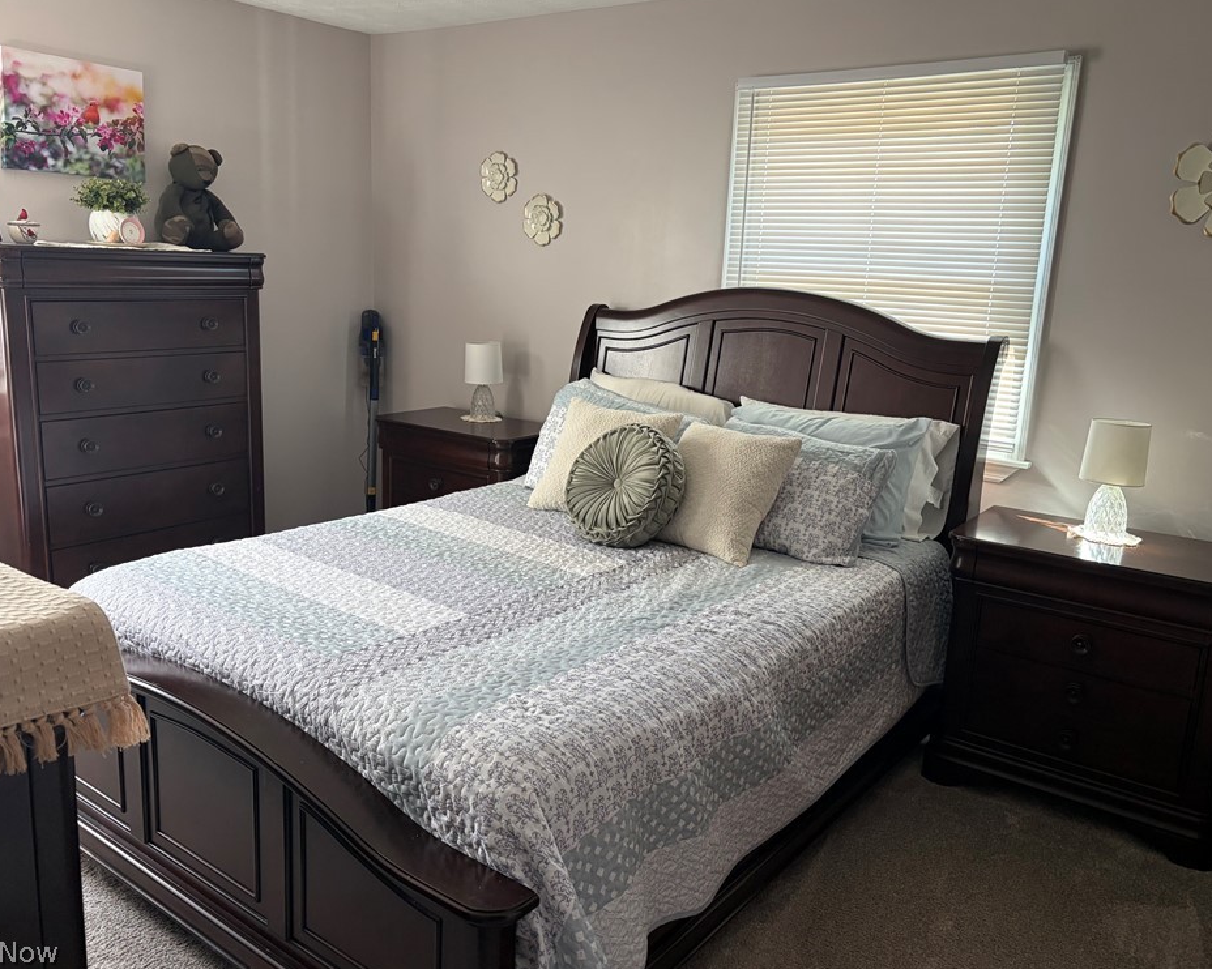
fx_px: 1004
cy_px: 473
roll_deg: -2.3
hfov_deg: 62.2
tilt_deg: -11.9
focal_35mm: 28
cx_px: 592
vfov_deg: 51.5
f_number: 1.6
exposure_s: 1/60
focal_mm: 5.96
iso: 160
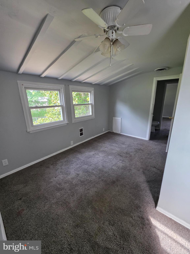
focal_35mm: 13
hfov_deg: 89.9
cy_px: 127
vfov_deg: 106.2
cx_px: 95
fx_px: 95
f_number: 1.9
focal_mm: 2.2
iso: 160
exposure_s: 1/120
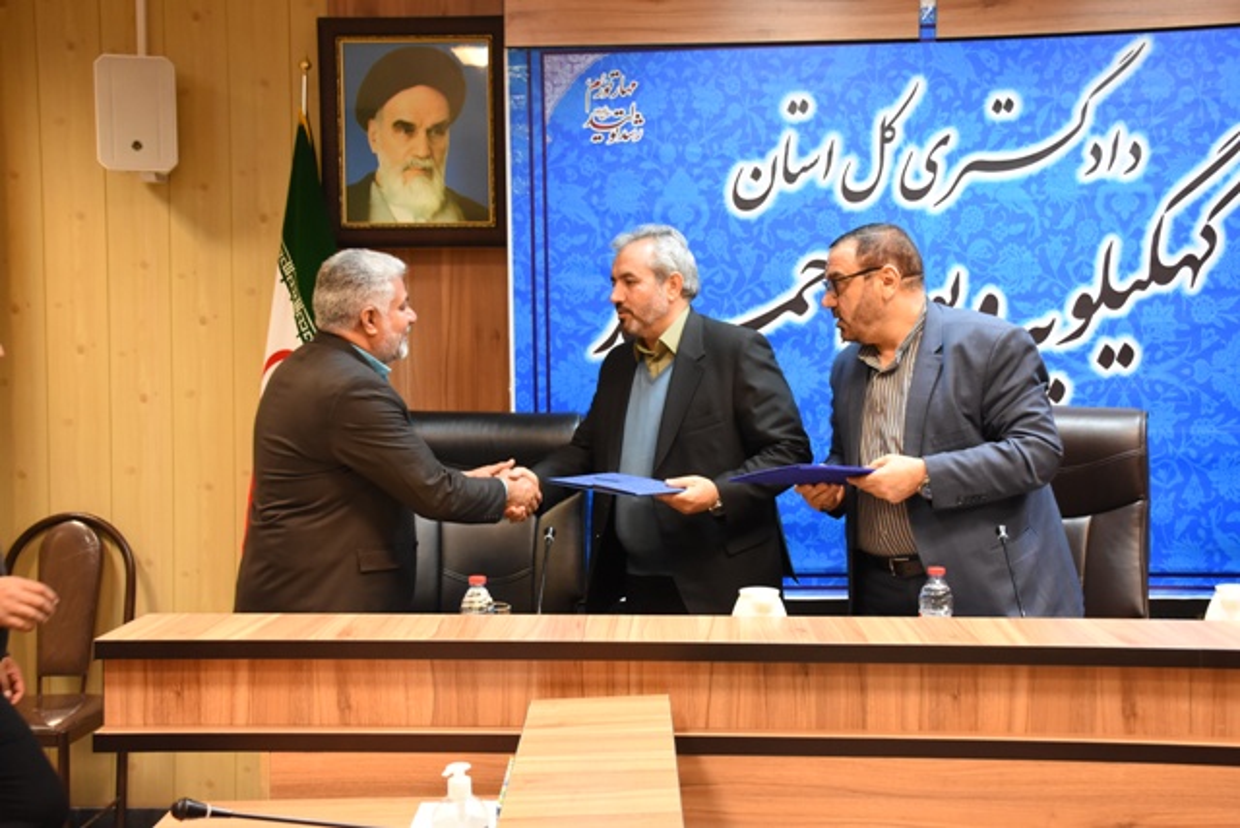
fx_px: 1395
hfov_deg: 47.9
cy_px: 414
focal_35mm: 40
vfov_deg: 33.0
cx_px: 620
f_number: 5.6
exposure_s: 1/100
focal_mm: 27
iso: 2000
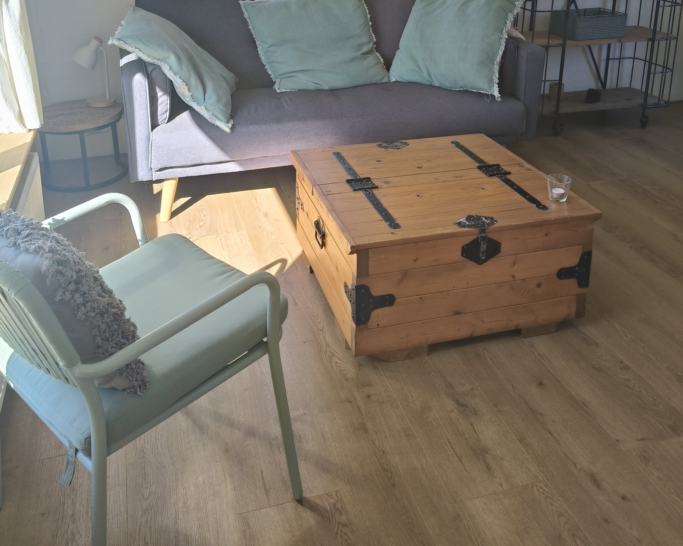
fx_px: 687
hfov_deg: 52.8
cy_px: 89
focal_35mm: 34
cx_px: 342
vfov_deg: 41.0
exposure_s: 1/207
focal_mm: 4.84
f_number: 1.8
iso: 80
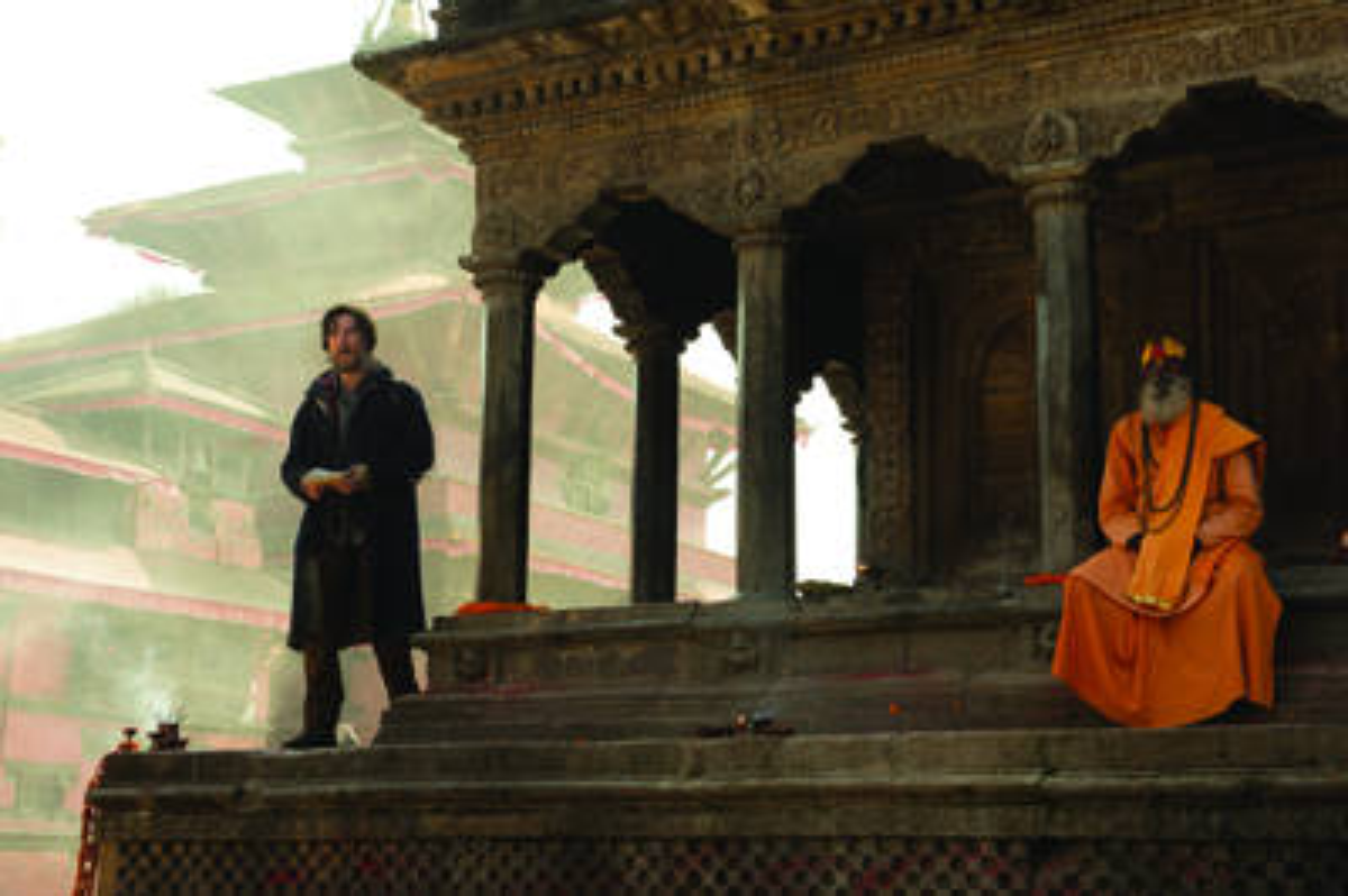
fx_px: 2170
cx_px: 674
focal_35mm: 58
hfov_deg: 34.5
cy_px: 448
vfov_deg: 23.3
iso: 400
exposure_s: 1/250
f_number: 7.1
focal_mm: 58
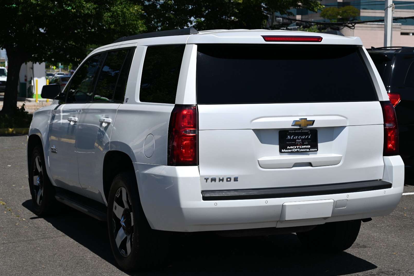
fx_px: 816
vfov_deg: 19.2
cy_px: 138
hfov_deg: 28.5
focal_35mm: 71
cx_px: 209
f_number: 8
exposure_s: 1/500
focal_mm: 70
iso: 100
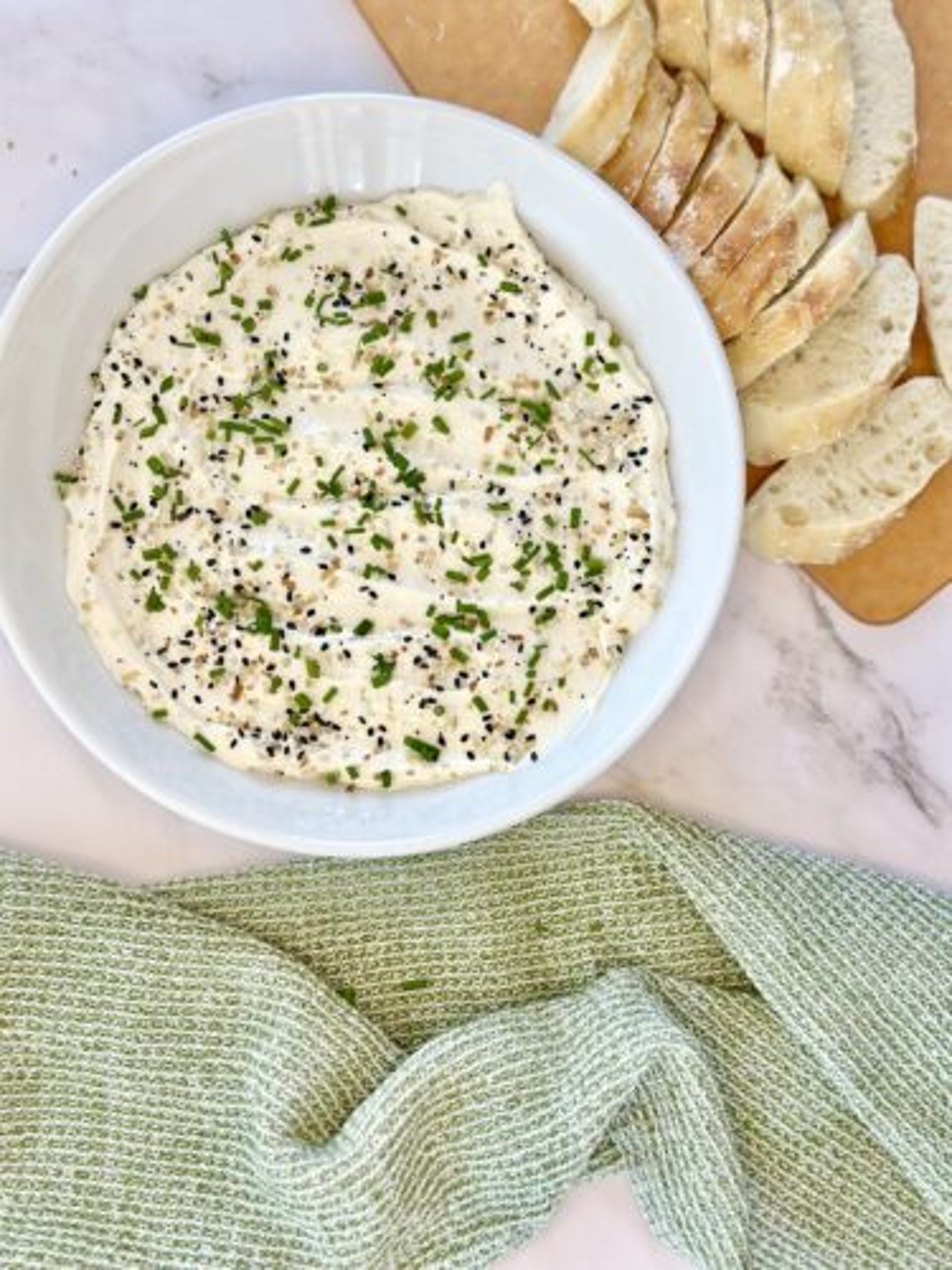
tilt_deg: -82.1
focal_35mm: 48
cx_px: 476
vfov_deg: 39.7
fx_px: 1760
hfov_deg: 30.3
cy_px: 635
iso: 80
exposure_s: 1/237
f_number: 1.78
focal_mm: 6.86
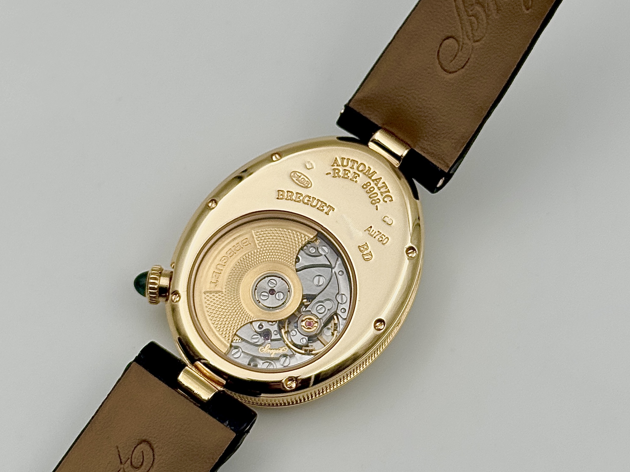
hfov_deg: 36.2
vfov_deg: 27.5
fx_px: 964
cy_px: 240
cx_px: 302
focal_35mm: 53
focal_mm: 6.76
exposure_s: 1/448
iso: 64
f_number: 1.78
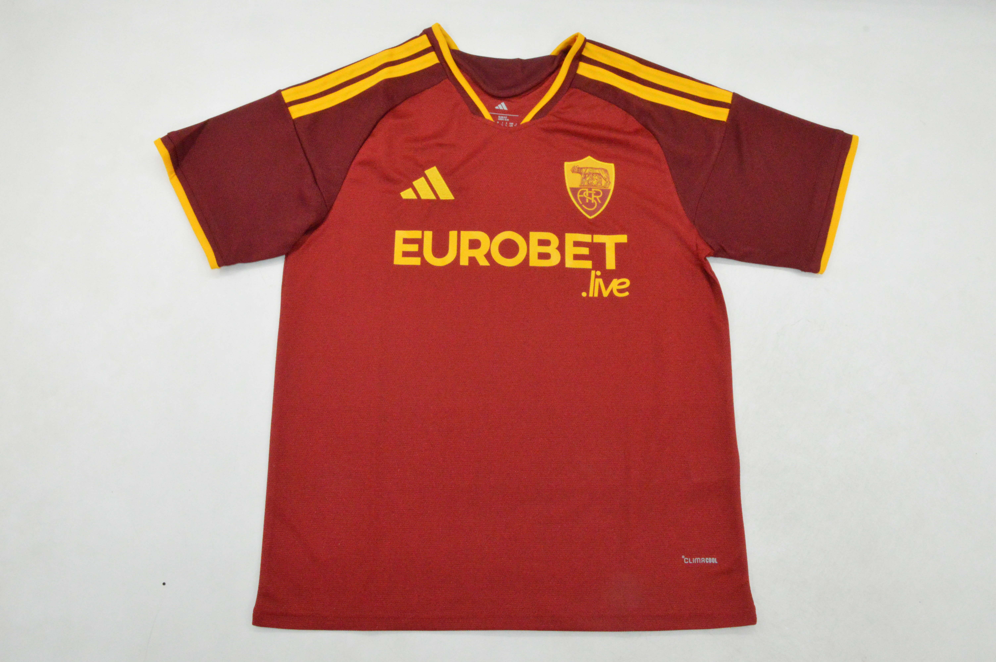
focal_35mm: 32
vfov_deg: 41.6
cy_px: 331
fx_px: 871
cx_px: 498
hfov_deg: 59.5
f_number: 20
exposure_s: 1/200
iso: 6400
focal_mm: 21
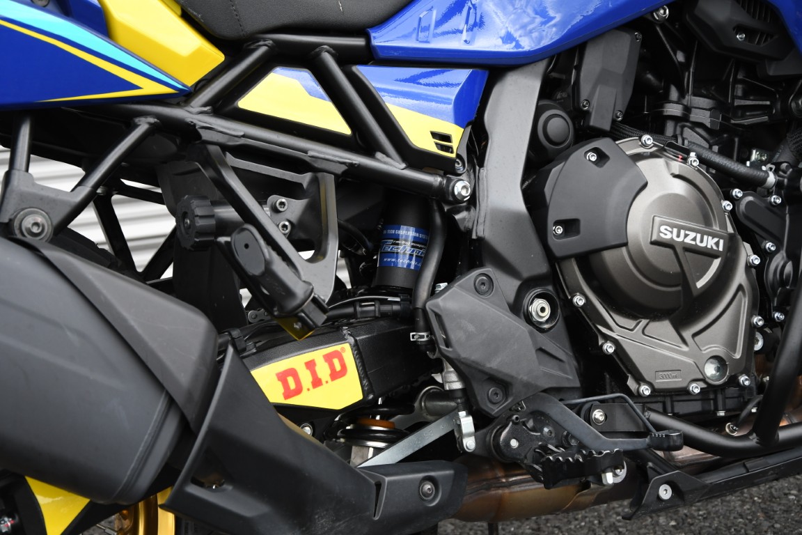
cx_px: 401
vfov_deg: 15.7
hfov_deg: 23.4
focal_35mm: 87
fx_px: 1938
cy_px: 268
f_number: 5
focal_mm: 58
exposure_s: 1/800
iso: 800
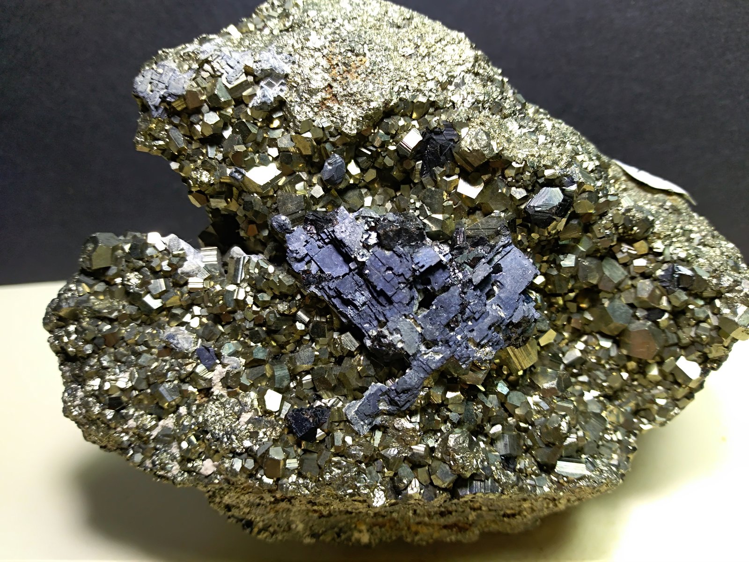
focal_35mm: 26
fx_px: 563
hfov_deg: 67.3
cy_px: 281
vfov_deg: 53.1
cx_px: 374
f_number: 2
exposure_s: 1/30
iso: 109
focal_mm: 3.54
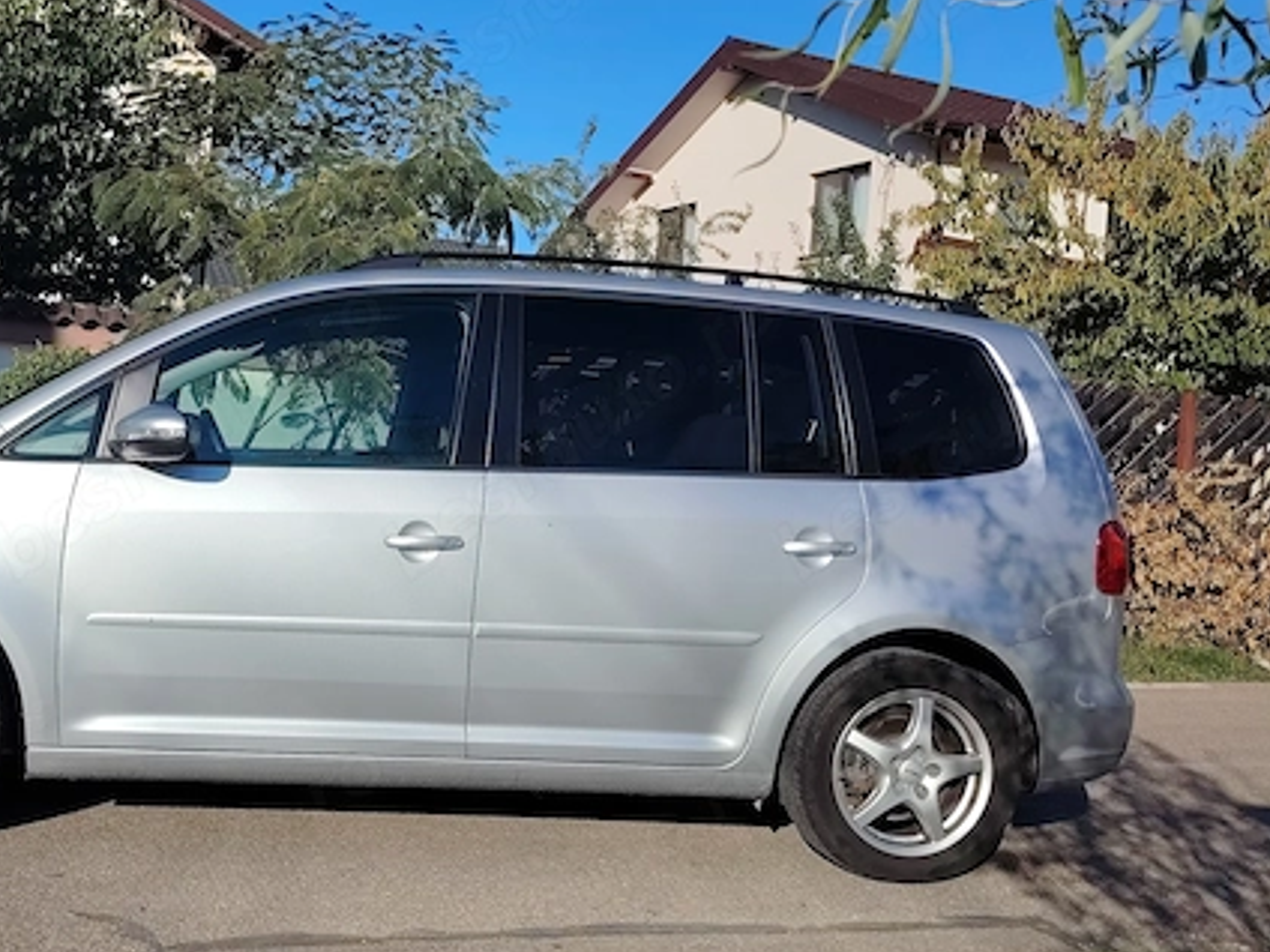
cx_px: 422
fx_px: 1504
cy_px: 470
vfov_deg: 35.1
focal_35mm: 41
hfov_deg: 45.1
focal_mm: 5.25
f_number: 1.75
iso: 101
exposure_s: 1/1701
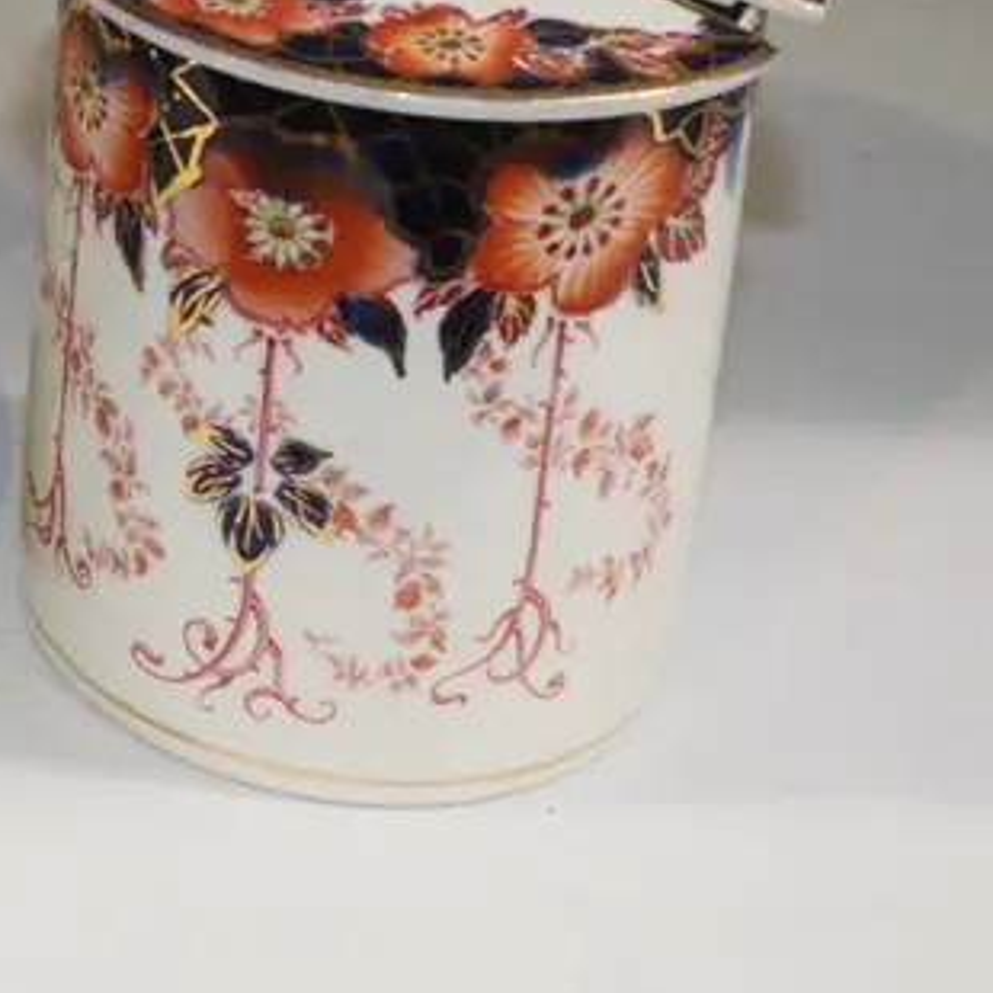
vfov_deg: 15.3
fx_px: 3602
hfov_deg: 14.7
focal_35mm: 111
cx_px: -436
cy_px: -119
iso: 1000
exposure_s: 1/80
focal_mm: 19
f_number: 5.6
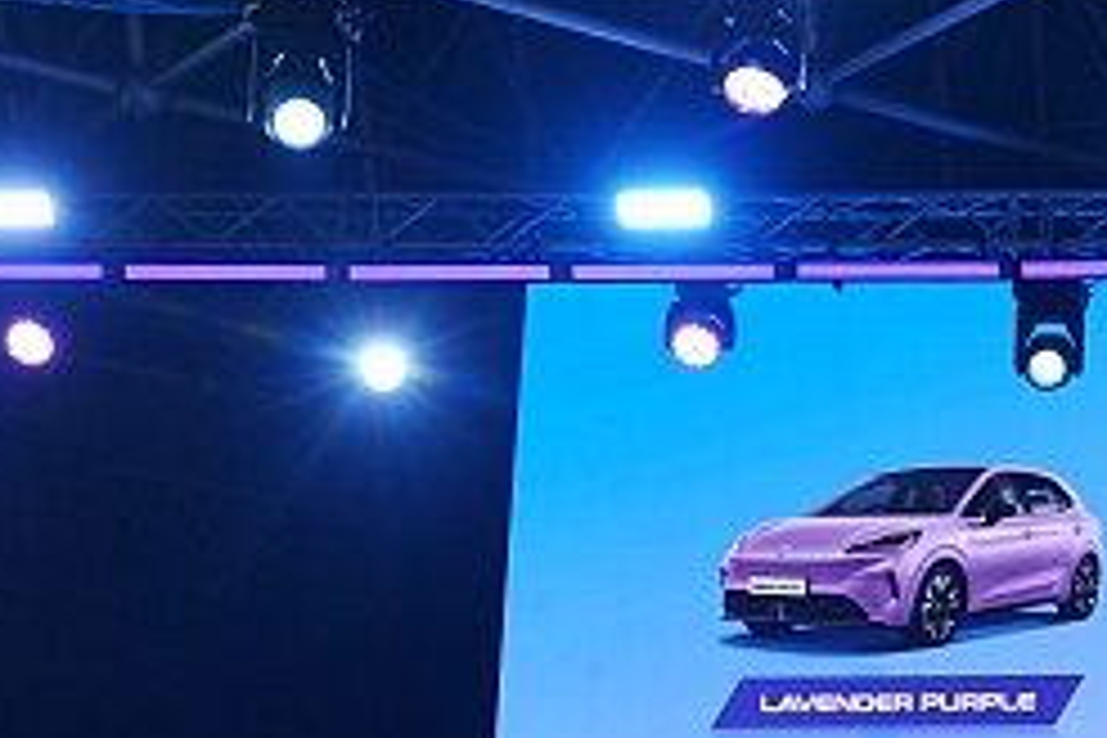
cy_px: 576
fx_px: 3874
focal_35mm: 126
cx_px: 1786
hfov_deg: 14.8
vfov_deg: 10.9
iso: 800
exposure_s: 1/160
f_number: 5.6
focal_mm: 31
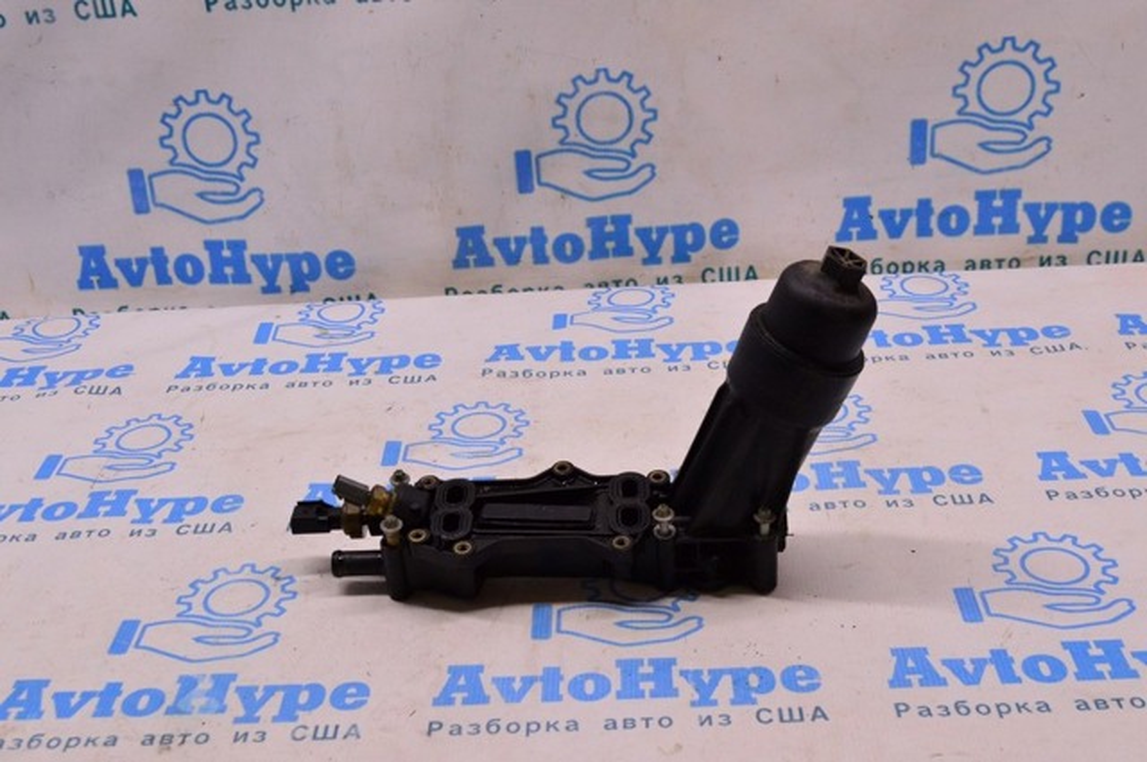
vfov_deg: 28.9
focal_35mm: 46
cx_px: 574
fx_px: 1480
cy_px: 381
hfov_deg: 42.4
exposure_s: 1/125
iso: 1600
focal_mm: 31
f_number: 8
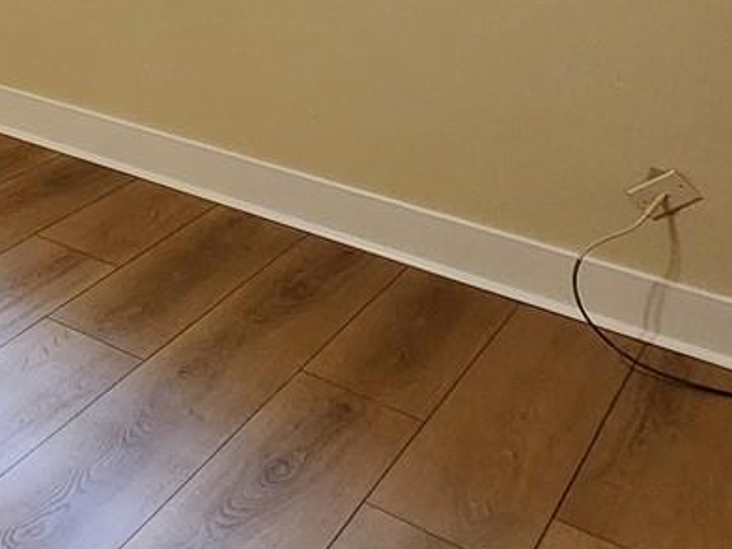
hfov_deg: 25.4
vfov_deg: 22.2
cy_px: -295
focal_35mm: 53
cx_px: -411
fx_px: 1121
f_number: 2.2
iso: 320
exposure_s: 1/60
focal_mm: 2.2
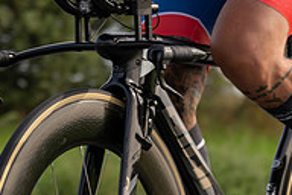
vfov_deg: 4.2
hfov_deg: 6.3
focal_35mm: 326
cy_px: -100
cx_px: -58
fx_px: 2644
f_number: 4
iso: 125
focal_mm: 76
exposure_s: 1/1000
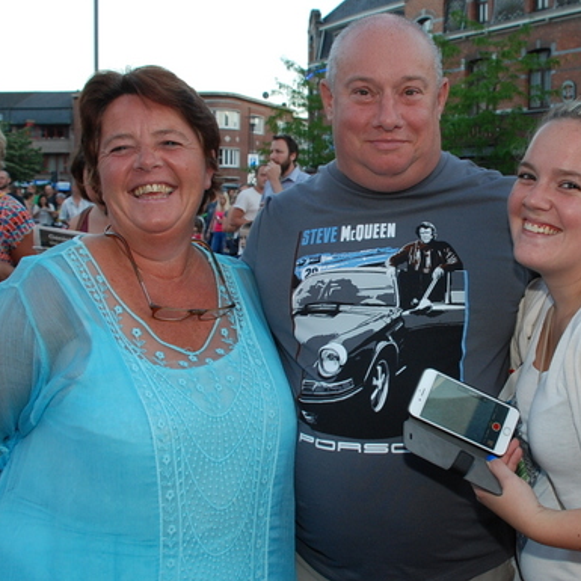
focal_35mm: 43
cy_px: 285
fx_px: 817
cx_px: 427
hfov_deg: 38.3
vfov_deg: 39.2
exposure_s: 1/60
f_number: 5.6
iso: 320
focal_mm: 18
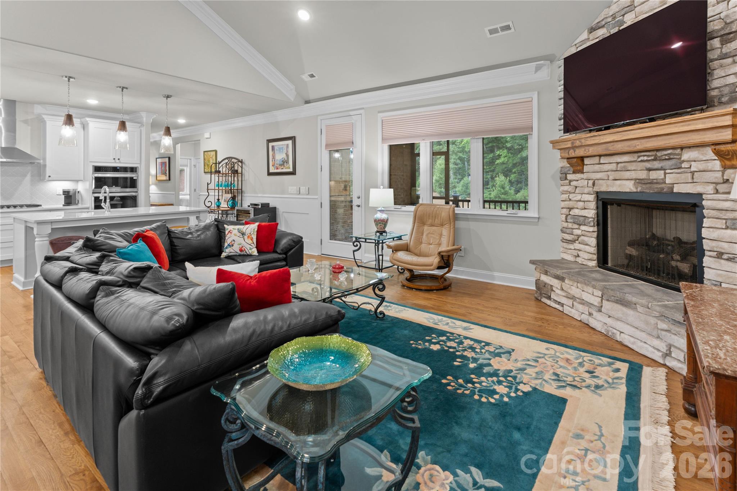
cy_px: 246
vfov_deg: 70.4
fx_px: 348
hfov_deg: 93.3
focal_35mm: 17
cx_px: 368
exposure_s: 1/1.25
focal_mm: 17
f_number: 7.1
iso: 400
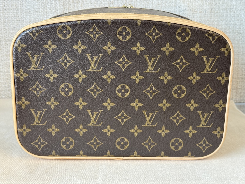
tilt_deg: -11.5
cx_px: 122
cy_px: 92
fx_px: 340
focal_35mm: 48
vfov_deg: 30.3
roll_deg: -0.1
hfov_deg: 39.7
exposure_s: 1/50
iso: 160
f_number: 1.78
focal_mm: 6.76
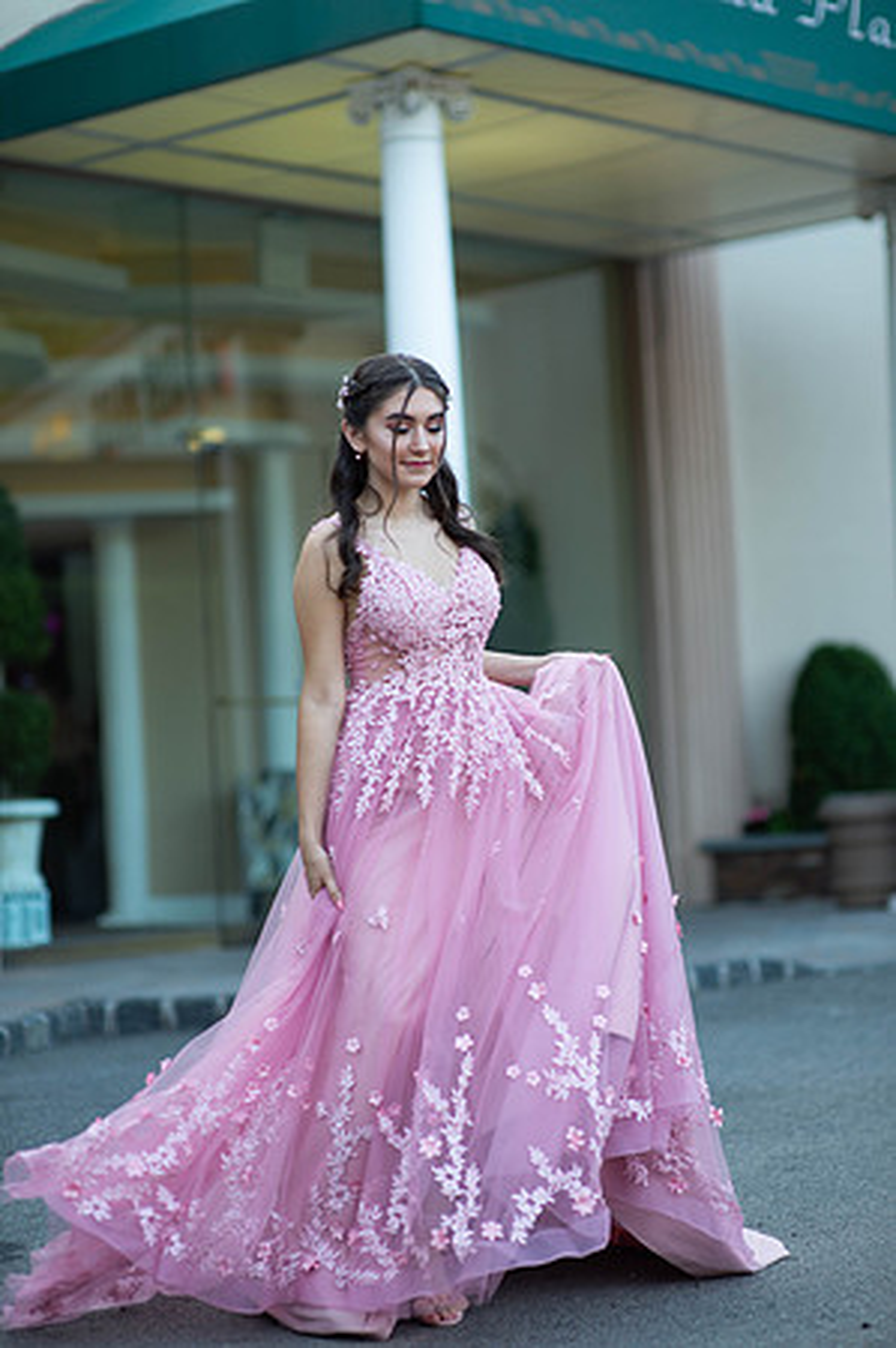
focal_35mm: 85
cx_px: 448
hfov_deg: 16.0
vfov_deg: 23.9
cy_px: 674
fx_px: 3180
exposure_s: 1/640
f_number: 2
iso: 250
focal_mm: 85
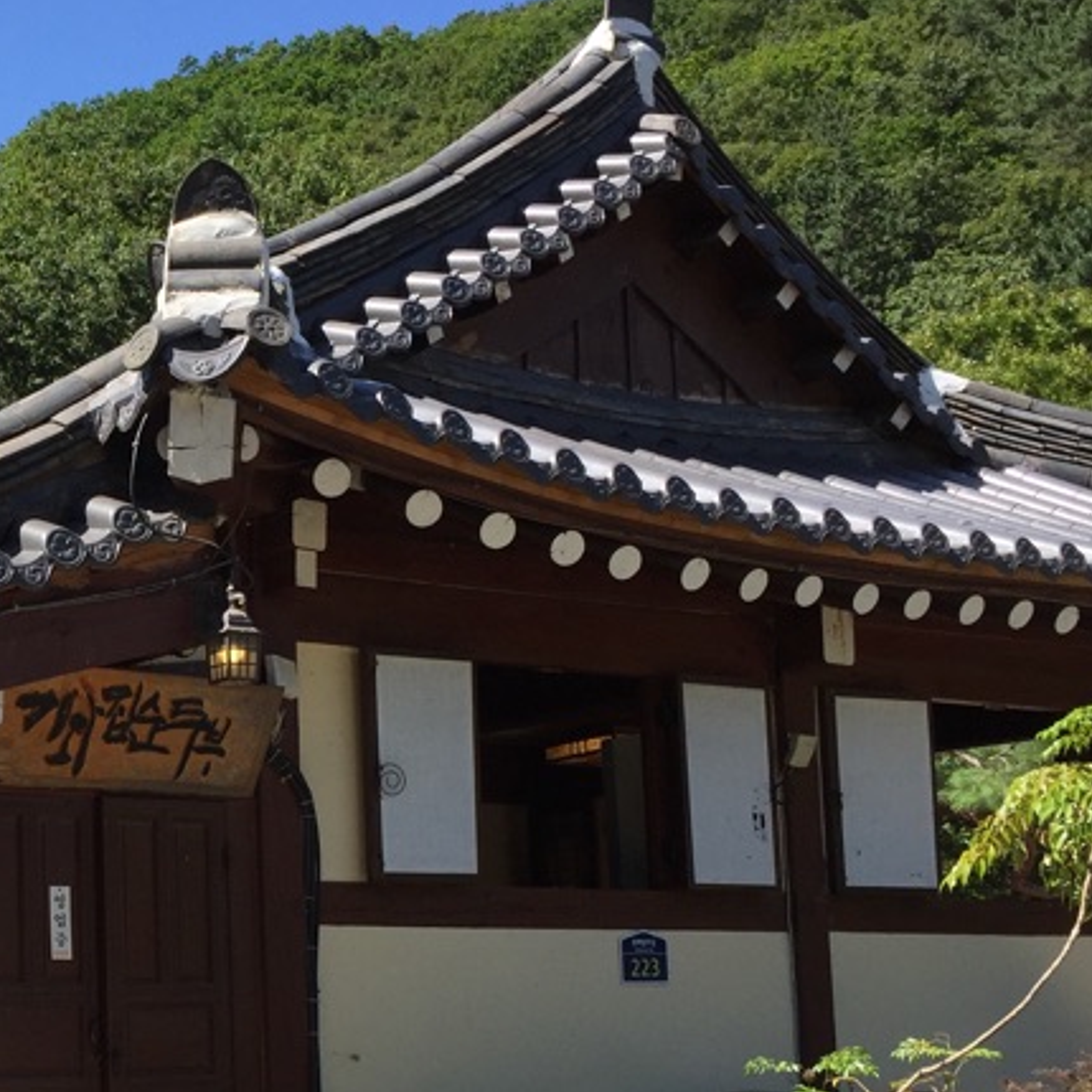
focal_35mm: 61
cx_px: 10
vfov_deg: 27.9
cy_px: 747
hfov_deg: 26.7
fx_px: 2177
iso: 32
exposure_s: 1/1319
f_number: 2.2
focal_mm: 4.15
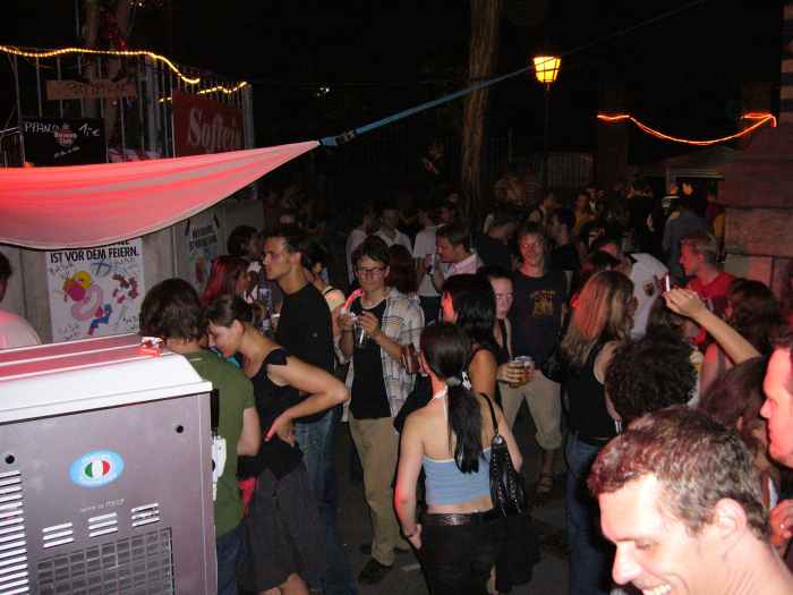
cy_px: 298
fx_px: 802
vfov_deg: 40.7
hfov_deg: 52.6
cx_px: 396
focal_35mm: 35
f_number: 2.8
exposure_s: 1/60
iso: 400
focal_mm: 5.8
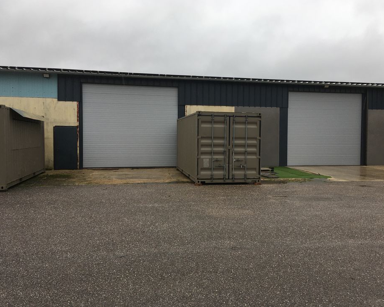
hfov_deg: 57.1
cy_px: 151
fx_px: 352
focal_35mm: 31
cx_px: 209
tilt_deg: -1.1
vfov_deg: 47.1
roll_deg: +0.0
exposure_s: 1/262
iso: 25
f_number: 2.2
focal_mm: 4.15
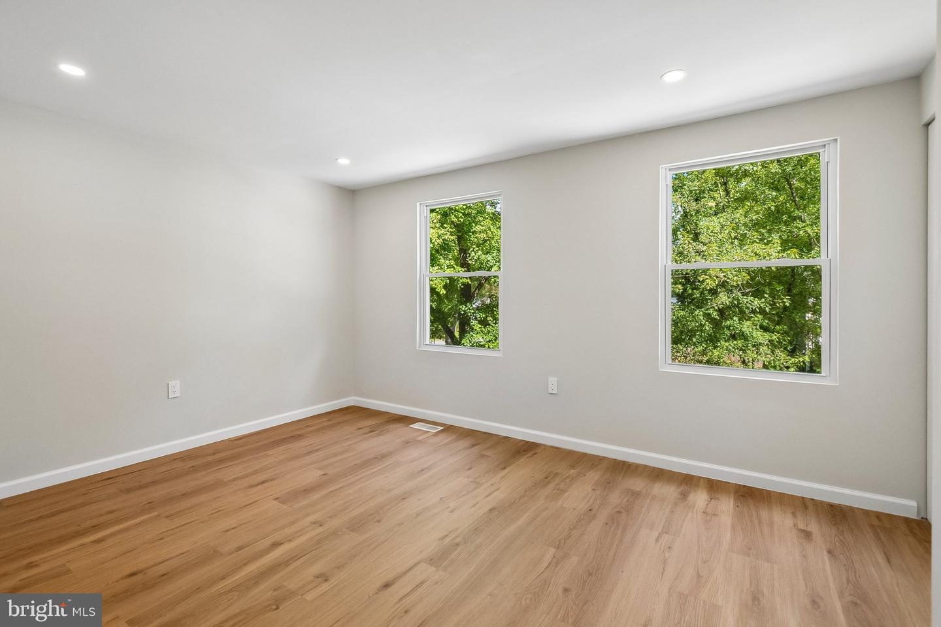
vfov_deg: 77.3
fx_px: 392
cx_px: 470
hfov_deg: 100.4
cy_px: 314
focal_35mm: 15
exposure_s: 1/160
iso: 400
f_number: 5.6
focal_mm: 10
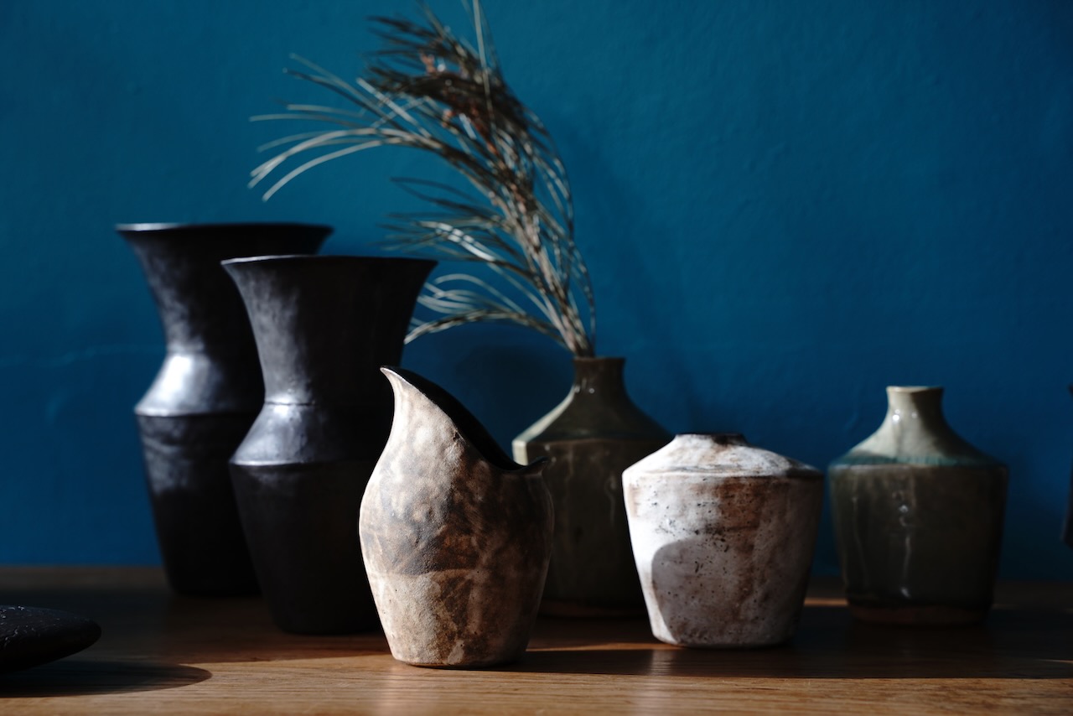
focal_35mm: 68
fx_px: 2027
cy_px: 358
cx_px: 536
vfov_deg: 20.0
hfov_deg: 29.6
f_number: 5.6
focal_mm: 68
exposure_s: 1/25
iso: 200
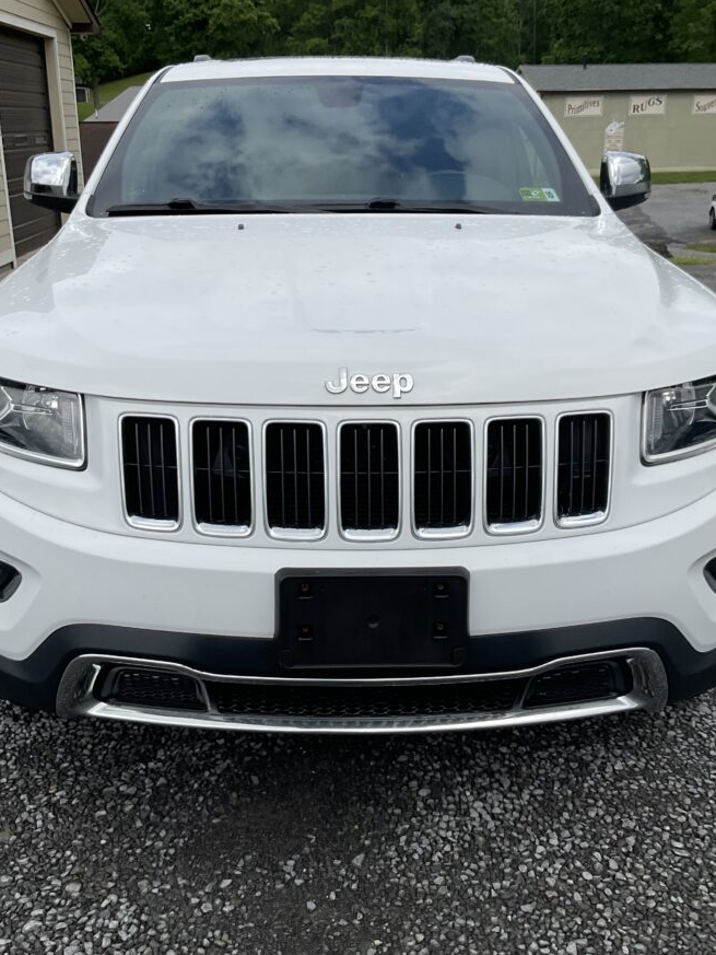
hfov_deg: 41.8
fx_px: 937
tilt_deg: -18.0
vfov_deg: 53.9
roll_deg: +1.6
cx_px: 337
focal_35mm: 34
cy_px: 435
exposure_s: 1/2667
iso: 16
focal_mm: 3
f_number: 1.8
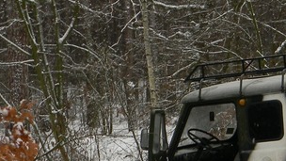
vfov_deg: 5.1
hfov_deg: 8.9
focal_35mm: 238
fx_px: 1805
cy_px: 175
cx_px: 354
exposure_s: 1/44.4
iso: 80
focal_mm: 15.1
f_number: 4.5
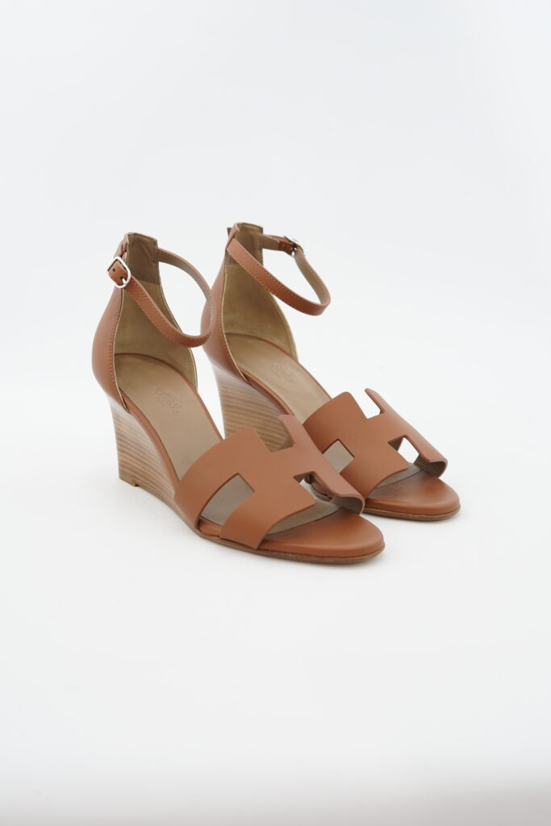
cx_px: 276
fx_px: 1147
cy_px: 413
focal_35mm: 50
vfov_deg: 39.6
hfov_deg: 27.0
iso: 640
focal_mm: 50
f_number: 6.3
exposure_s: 1/13
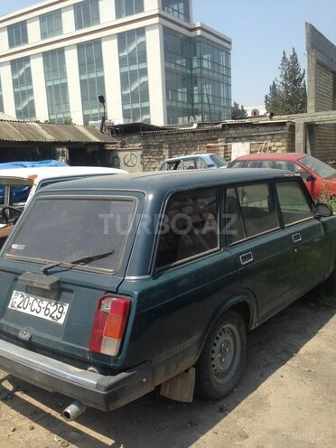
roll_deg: +1.2
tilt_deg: -5.5
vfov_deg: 55.4
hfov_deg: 42.9
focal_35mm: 33
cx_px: 168
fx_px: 427
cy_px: 224
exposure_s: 1/1290
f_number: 2.4
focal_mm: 4.12
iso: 50
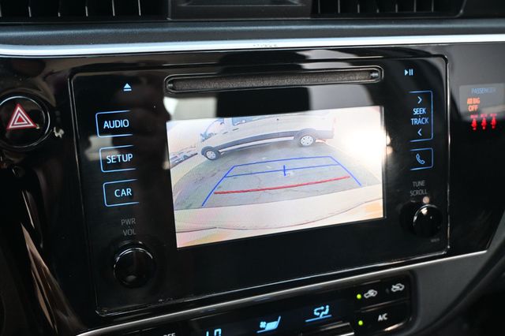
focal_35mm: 34
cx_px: 252
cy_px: 168
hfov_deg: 56.2
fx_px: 473
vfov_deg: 39.1
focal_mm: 22.5
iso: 1100
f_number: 4
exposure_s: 1/125
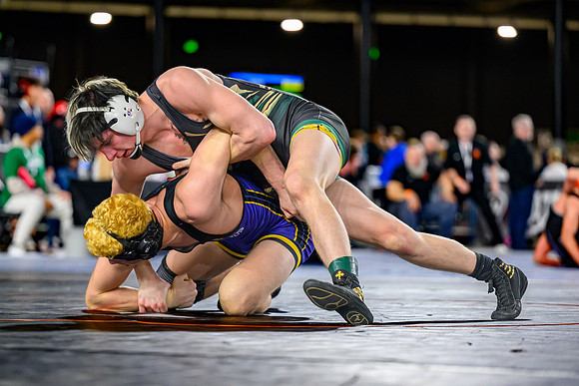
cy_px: 212
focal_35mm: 139
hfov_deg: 14.8
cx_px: 249
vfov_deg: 9.9
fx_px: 2234
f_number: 2.8
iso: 2500
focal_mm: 115
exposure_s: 1/800
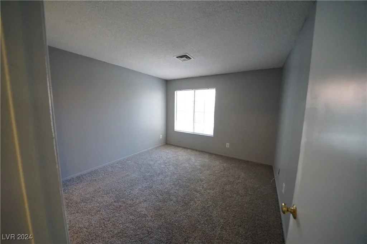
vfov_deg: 90.0
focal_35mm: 12
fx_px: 122
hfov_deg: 112.6
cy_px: 122
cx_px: 184
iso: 8000
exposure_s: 1/250
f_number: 6.3
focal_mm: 12
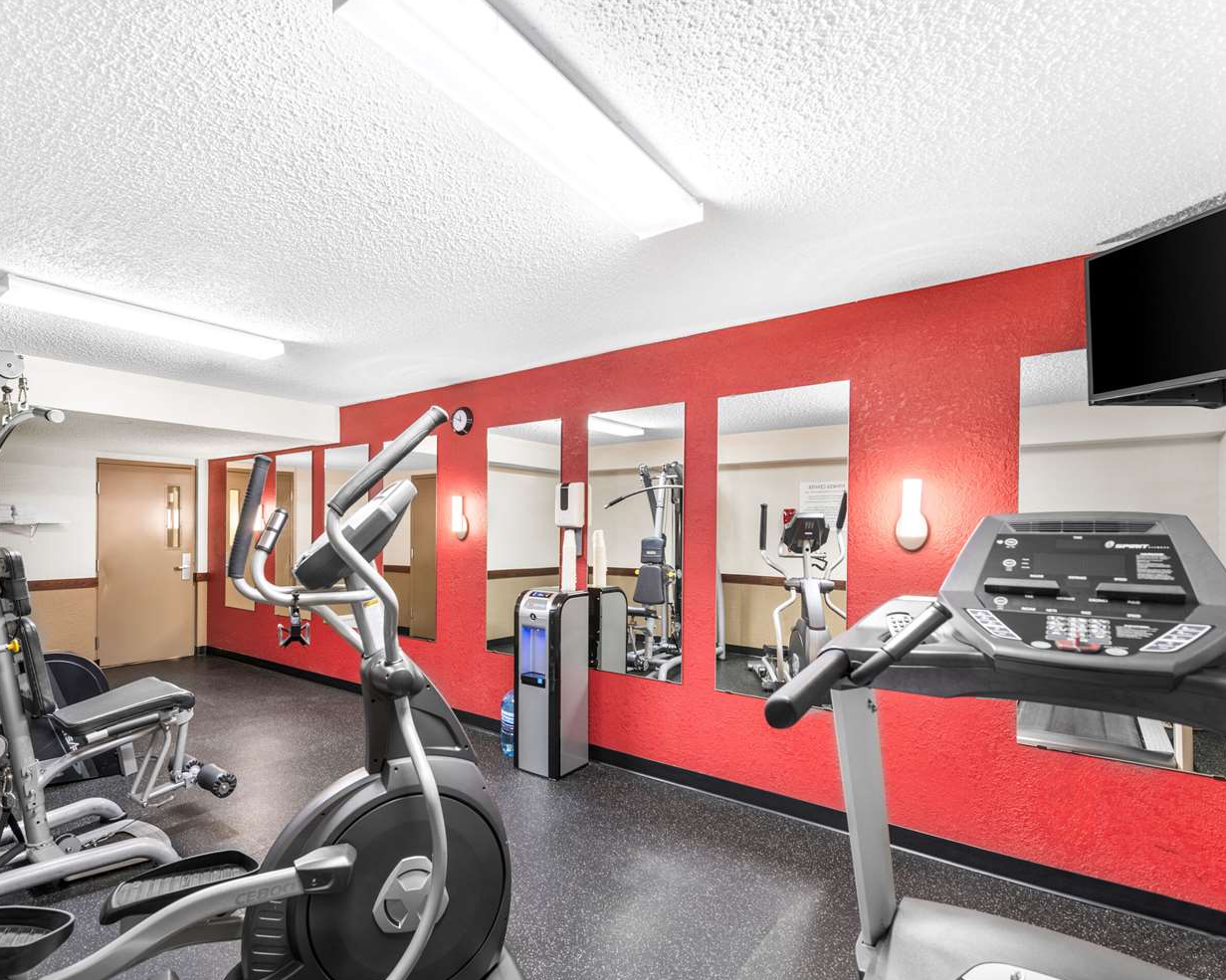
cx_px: 512
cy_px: 485
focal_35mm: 16
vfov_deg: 80.4
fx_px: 580
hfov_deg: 92.3
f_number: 5.6
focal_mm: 14
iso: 400
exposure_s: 1
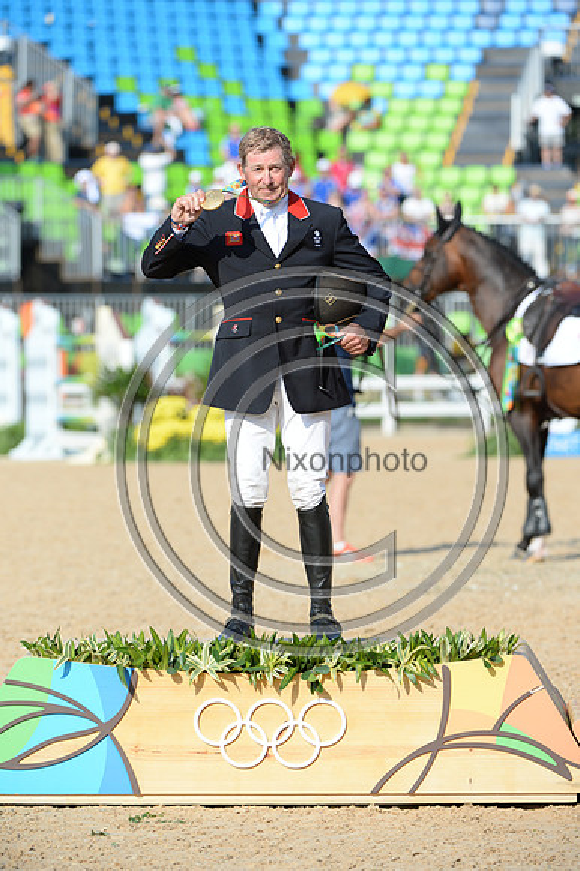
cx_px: 290
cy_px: 436
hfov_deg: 5.7
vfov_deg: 8.6
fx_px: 5806
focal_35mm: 240
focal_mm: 240
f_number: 5.6
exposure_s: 1/1250
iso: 360
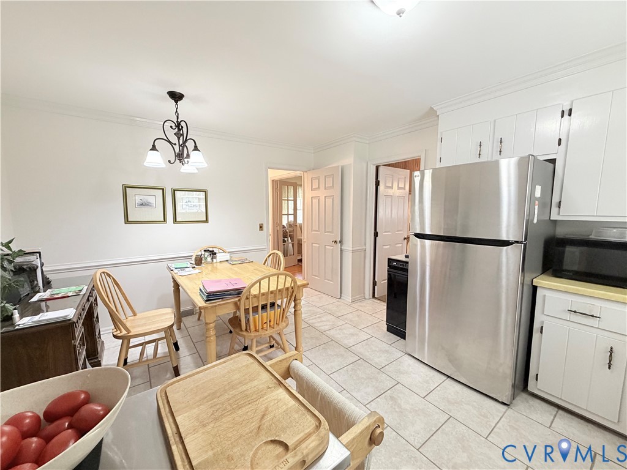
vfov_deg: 85.7
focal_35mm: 14
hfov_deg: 102.1
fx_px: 254
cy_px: 235
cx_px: 314
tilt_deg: -5.4
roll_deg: +0.6
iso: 250
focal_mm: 2.22
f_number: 2.2
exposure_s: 1/60
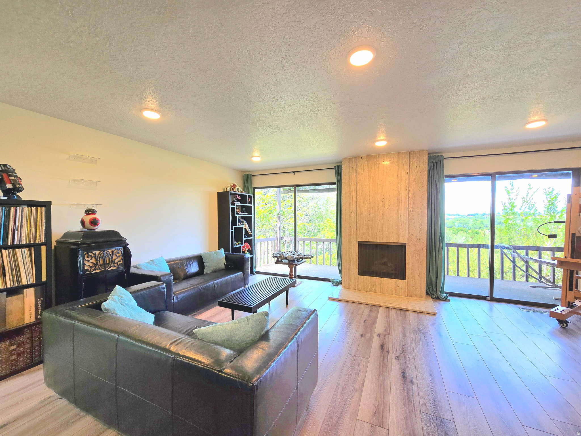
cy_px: 218
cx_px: 290
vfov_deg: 89.9
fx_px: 218
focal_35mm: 13
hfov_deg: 106.2
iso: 64
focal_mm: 2.2
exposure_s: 1/120
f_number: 2.2
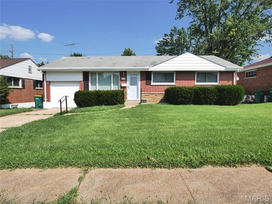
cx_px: 136
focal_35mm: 36
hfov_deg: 51.4
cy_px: 102
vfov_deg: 39.7
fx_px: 283
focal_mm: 18
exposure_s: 1/640
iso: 800
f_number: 11
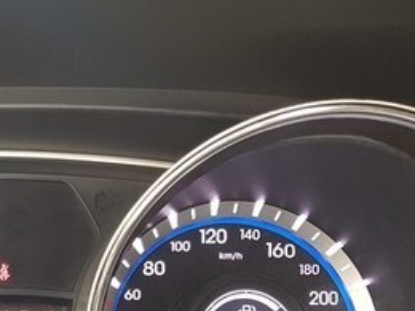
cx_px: -5
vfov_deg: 20.9
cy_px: 363
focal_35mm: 66
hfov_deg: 27.6
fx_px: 791
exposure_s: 1/30
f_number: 1.7
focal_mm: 4.2
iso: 160
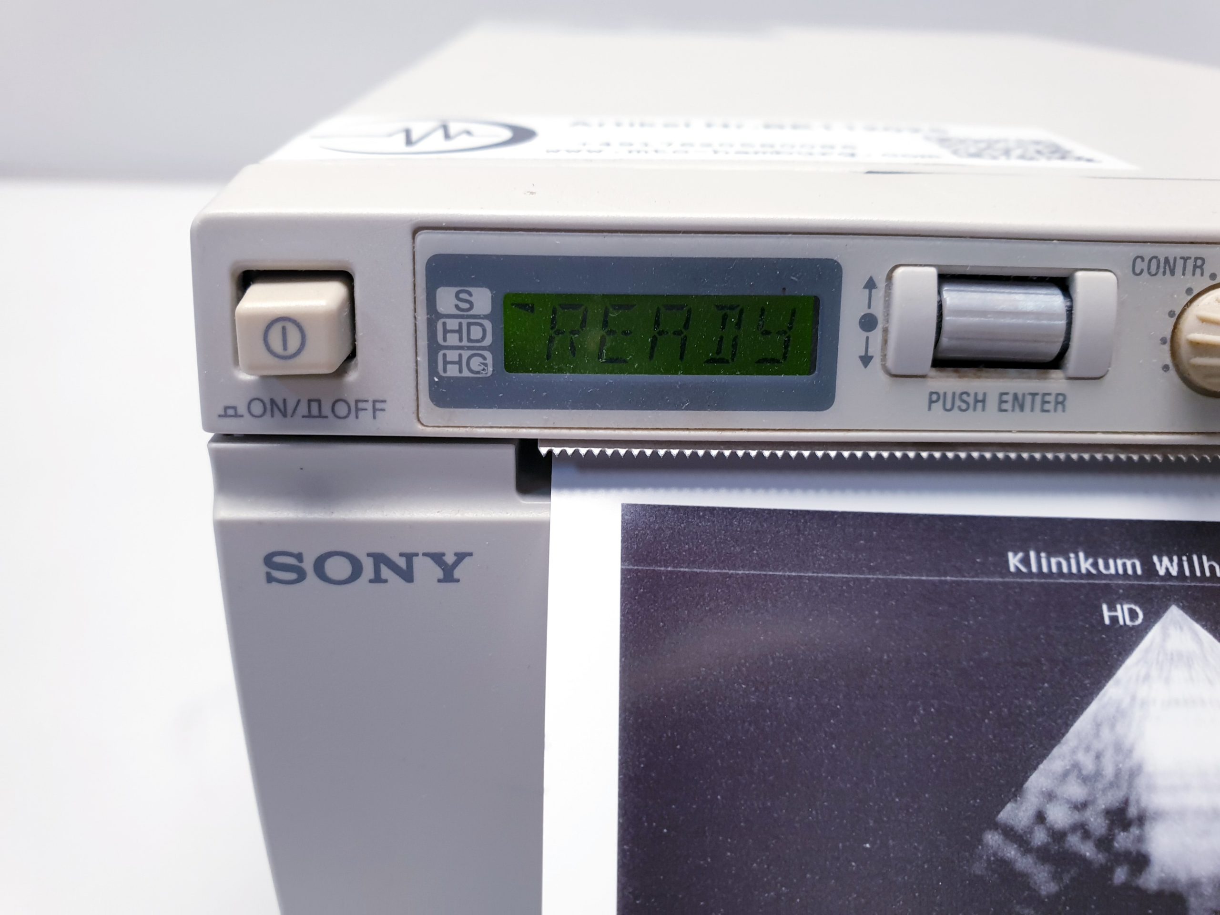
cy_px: 458
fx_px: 916
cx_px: 610
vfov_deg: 53.1
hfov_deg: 67.3
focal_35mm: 26
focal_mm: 4.3
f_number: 2.4
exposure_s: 1/100
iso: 100
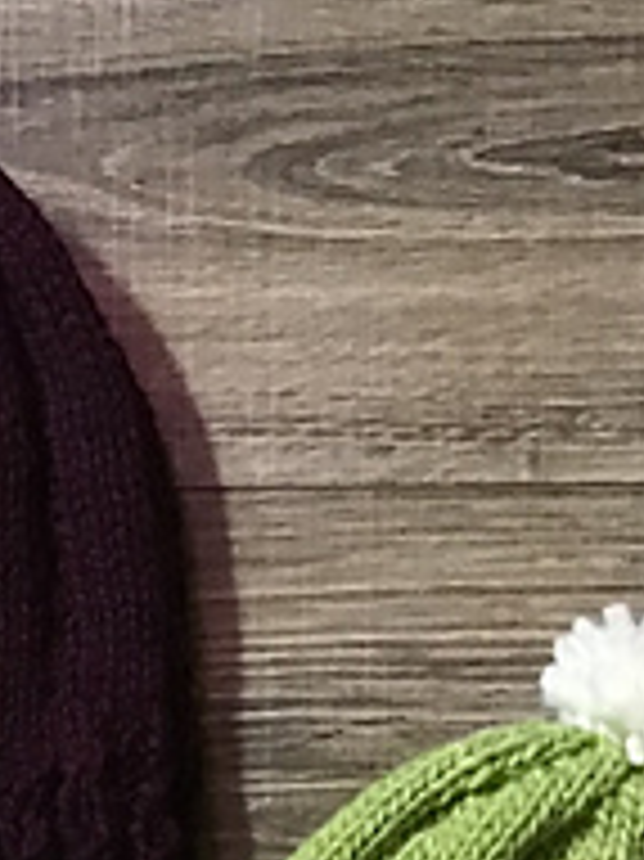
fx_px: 2583
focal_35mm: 104
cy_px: 1139
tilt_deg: -85.2
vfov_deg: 17.6
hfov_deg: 13.8
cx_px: -158
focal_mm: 3.3
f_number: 2.4
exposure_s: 1/20
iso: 200
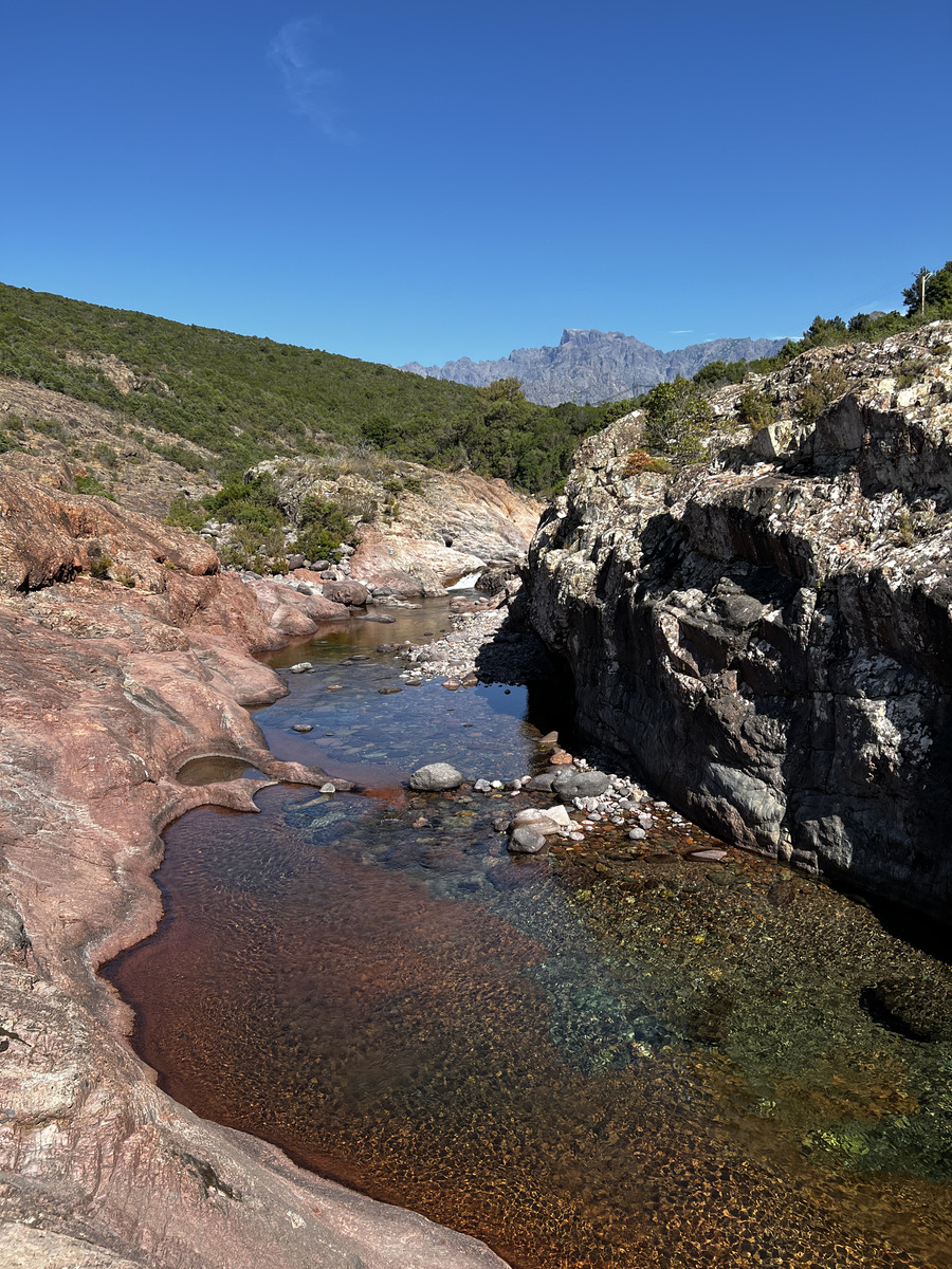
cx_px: 476
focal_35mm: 26
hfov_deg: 53.1
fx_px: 953
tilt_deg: -8.1
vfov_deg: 67.3
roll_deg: +1.1
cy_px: 634
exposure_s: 1/2915
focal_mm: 5.7
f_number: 1.5
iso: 50
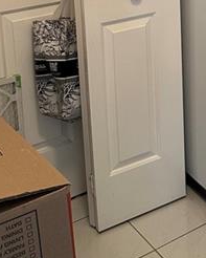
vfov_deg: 23.8
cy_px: -50
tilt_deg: -11.9
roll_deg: -0.3
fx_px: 556
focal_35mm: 73
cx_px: 256
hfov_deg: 19.6
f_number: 1.78
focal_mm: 6.86
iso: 250
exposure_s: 1/60
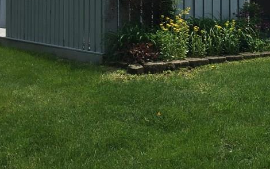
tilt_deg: +0.1
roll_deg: -0.7
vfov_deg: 18.9
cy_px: 1
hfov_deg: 29.5
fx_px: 493
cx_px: 237
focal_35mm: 67
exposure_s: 1/2639
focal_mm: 4.15
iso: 32
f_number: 2.2
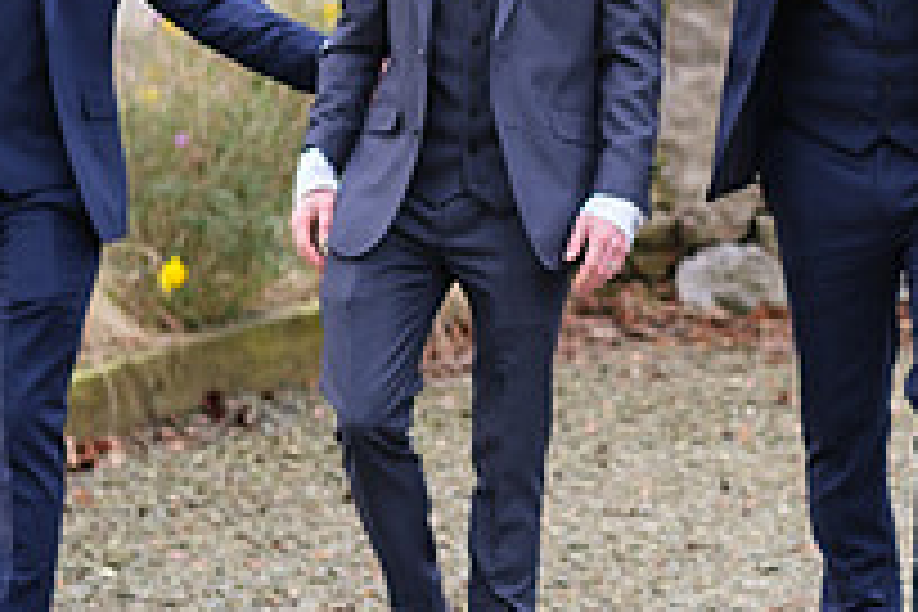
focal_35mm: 266
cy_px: 68
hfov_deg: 7.7
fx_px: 6782
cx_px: 791
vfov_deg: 5.2
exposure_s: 1/250
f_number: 2.5
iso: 200
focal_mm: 56
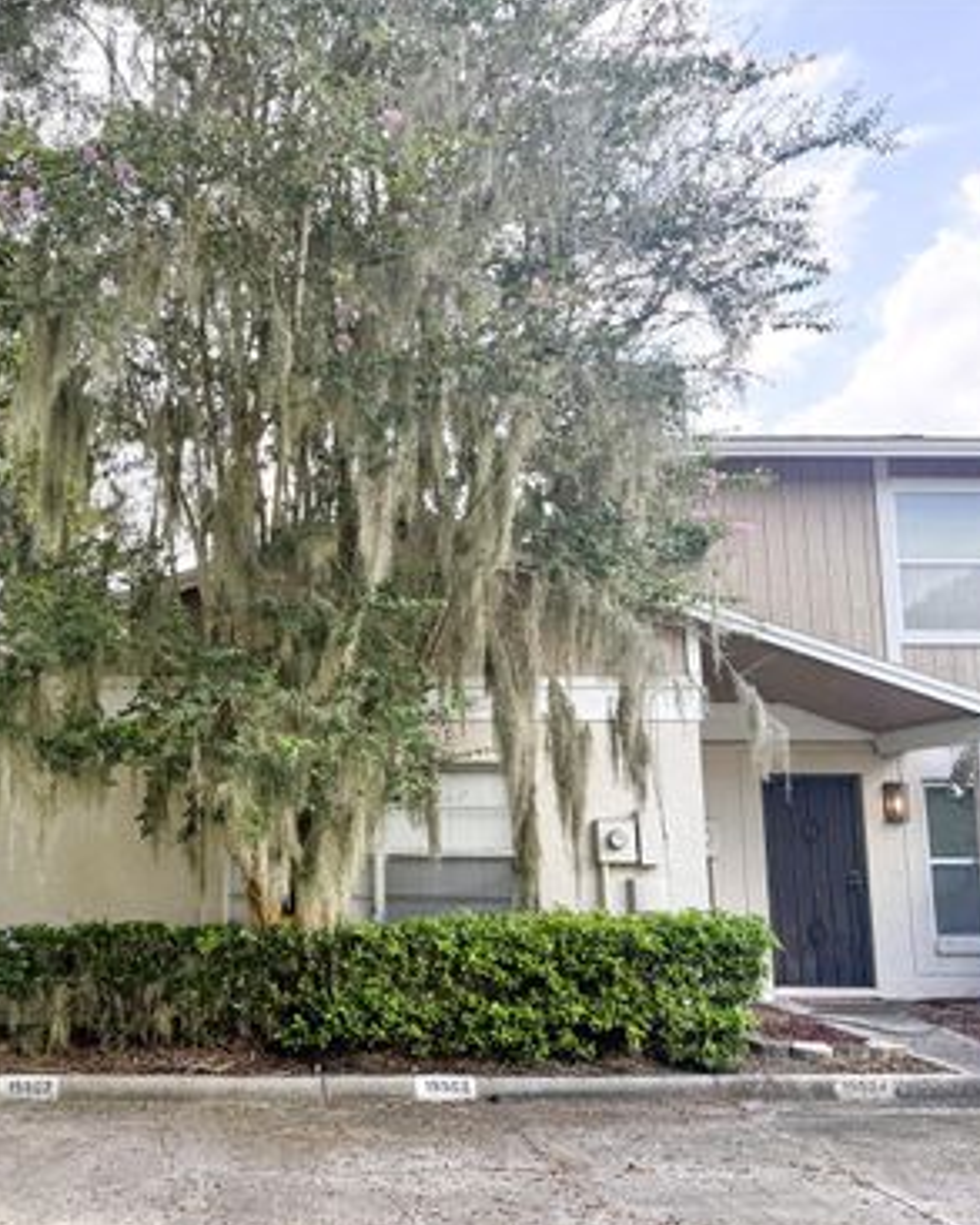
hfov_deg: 45.0
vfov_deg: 55.7
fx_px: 1160
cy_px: 614
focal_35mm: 32
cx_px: 314
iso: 100
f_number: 1.78
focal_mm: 6.76
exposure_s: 1/813
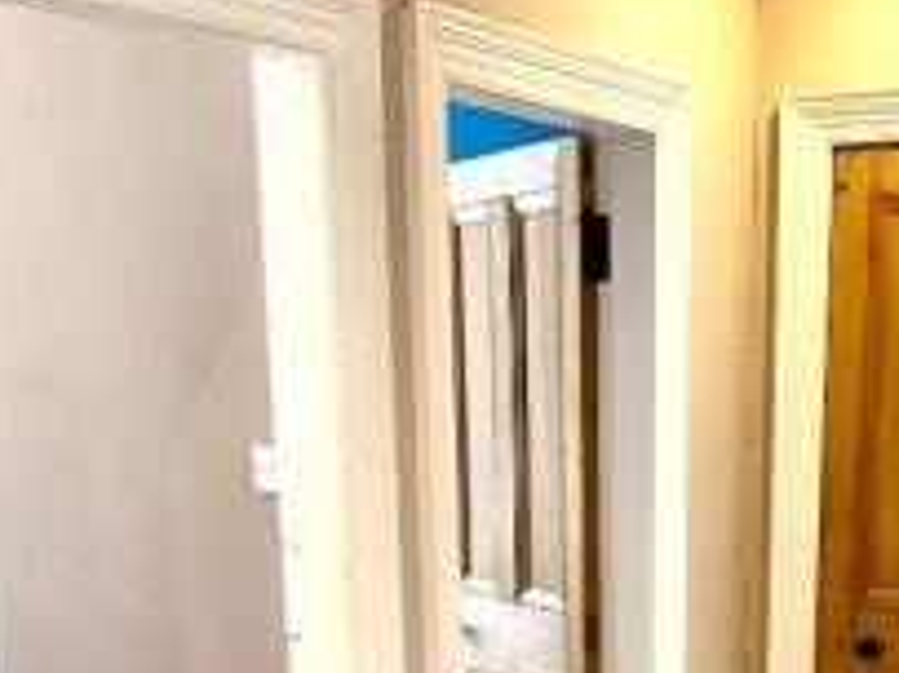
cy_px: 910
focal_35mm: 69
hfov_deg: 27.9
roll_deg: -0.4
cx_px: 636
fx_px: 1791
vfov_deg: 19.4
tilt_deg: -17.8
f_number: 1.78
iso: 100
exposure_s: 1/24
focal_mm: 6.86
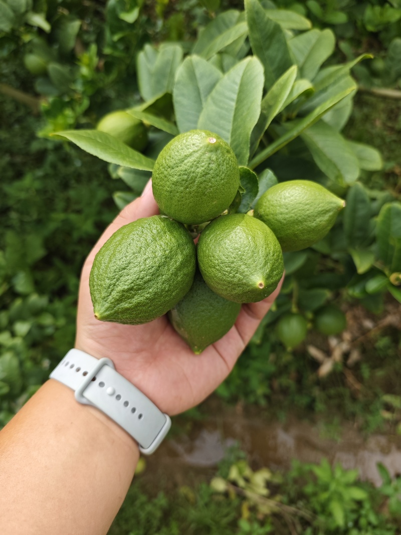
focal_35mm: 24
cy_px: 268
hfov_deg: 56.8
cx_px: 200
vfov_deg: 71.6
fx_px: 371
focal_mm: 5.84
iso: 50
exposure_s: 1/775
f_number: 1.6
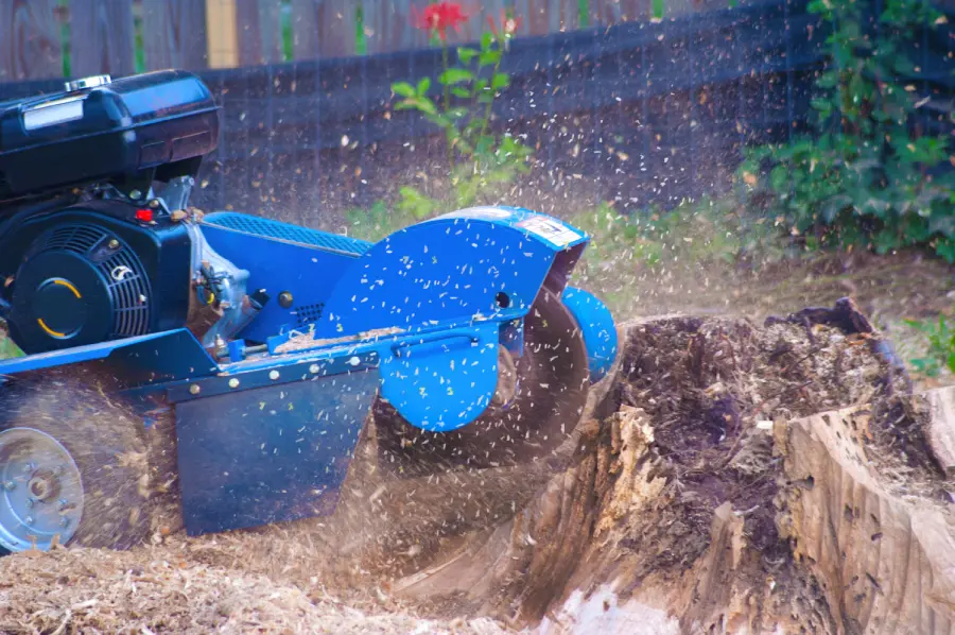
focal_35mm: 158
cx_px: 478
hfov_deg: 13.1
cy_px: 318
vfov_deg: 8.7
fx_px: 4174
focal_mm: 105
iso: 800
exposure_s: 1/200
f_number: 4.5
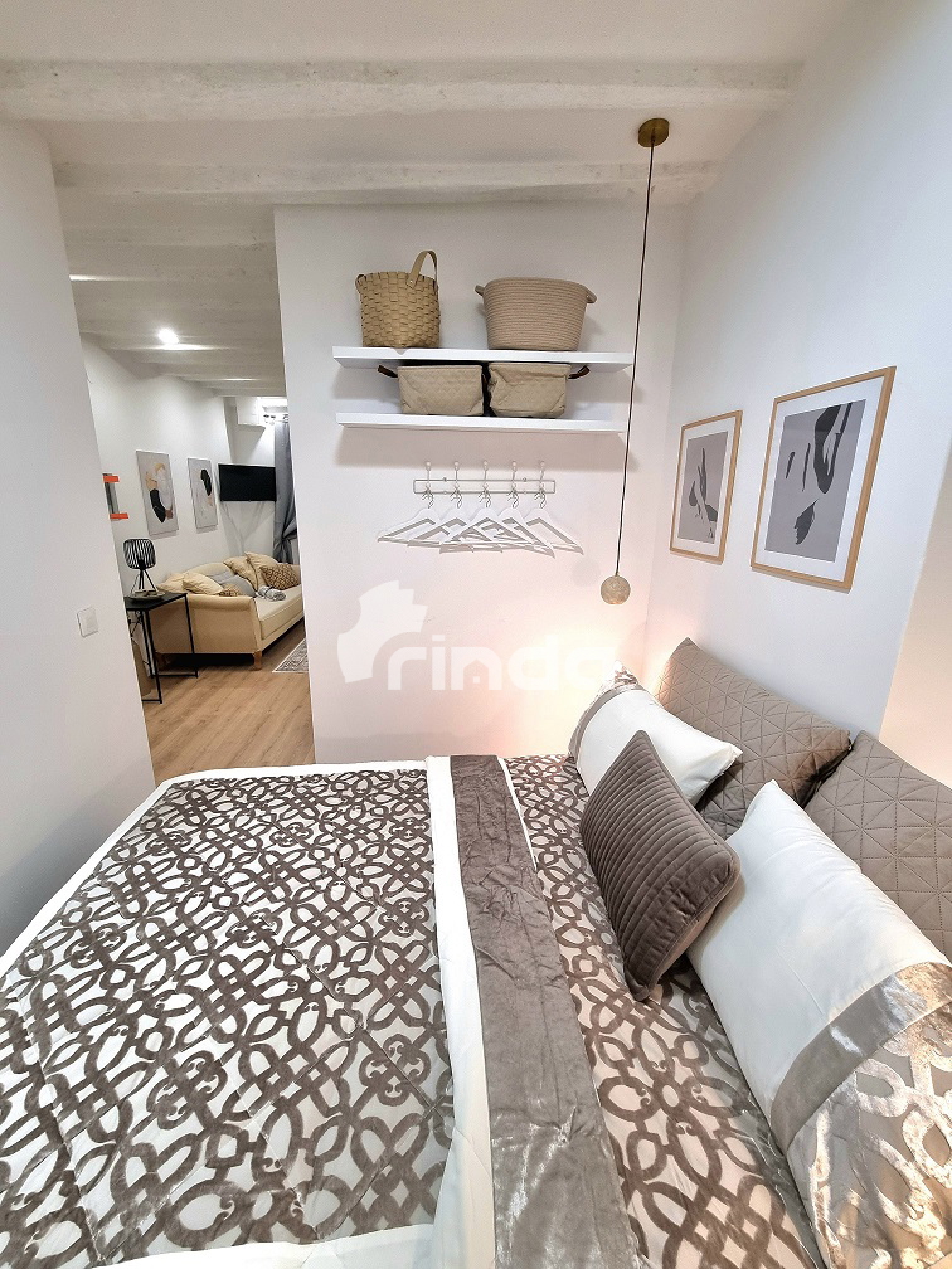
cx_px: 476
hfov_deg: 89.9
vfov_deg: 106.2
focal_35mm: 13
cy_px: 634
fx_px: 477
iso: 200
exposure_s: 1/50
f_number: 2.2
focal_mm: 2.2
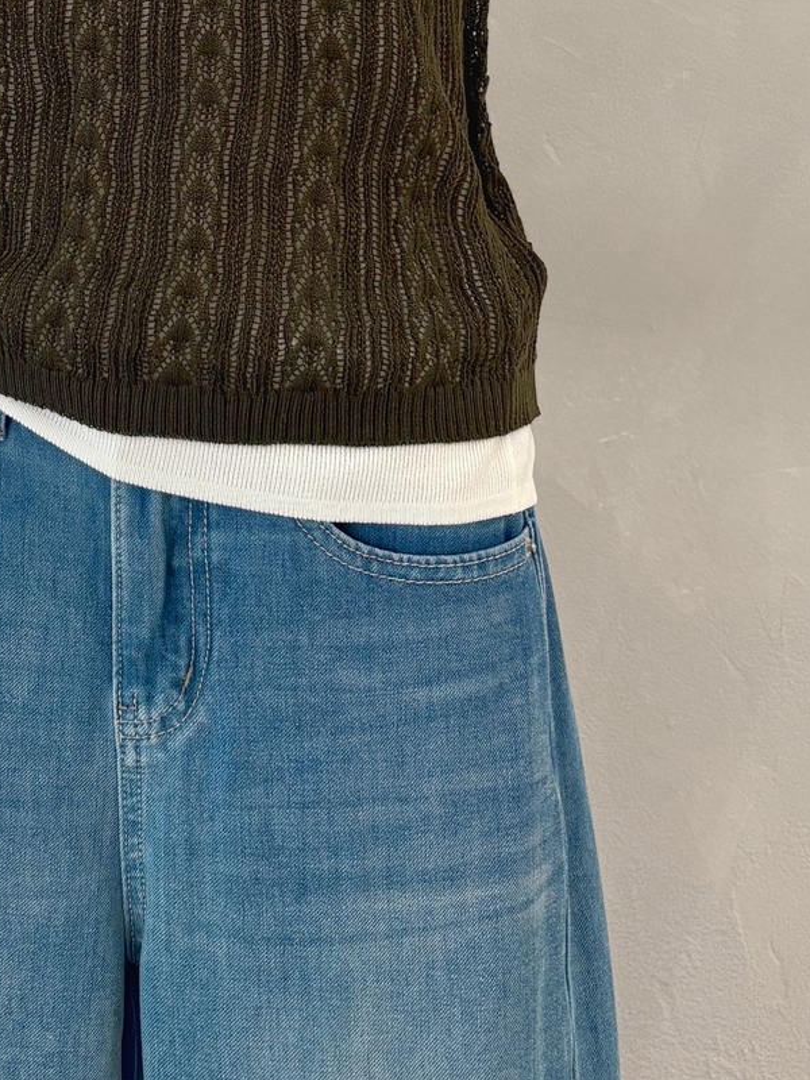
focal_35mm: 78
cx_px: 8
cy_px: -116
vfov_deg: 23.4
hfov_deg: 18.4
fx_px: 2434
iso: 80
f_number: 1.6
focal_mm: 5.96
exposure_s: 1/121
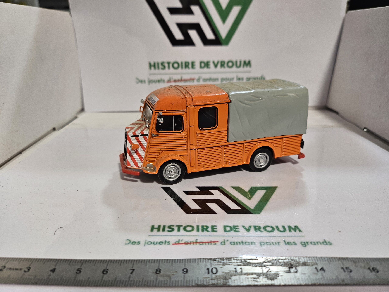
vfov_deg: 56.8
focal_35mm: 24
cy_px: 146
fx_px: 270
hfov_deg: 71.6
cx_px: 194
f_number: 1.8
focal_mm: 5
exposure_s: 1/100
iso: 125
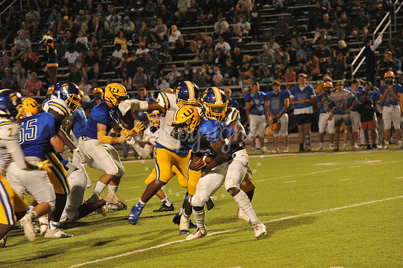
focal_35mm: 200
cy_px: 134
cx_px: 202
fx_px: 2238
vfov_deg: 6.9
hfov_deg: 10.3
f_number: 6.3
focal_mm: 200
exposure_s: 1/200
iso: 6400
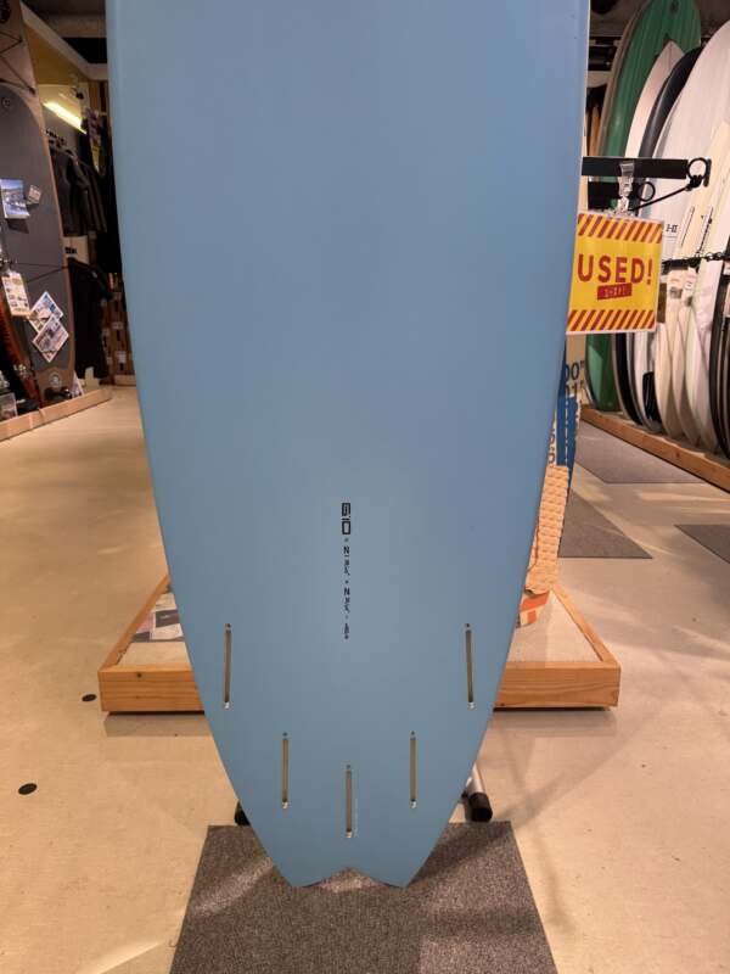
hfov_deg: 56.8
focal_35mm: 24
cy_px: 487
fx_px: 675
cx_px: 365
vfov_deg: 71.6
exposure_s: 1/120
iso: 125
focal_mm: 6.76
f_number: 1.78
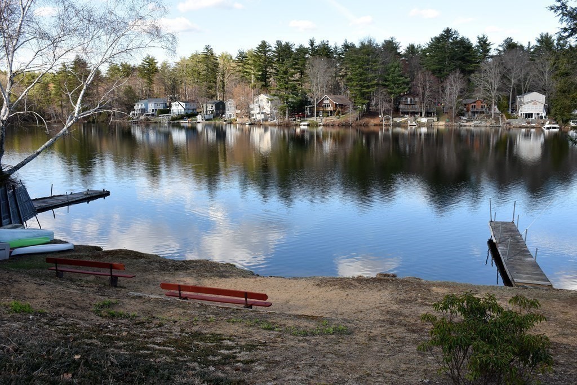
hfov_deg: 57.2
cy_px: 192
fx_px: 529
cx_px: 288
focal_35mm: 33
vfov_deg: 40.0
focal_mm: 22
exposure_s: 1/500
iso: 560
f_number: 8
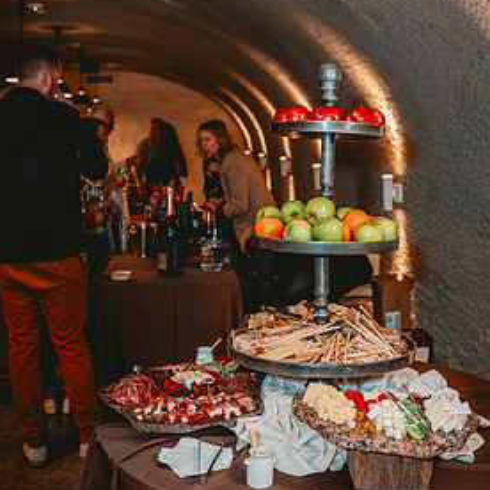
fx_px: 753
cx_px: 260
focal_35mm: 47
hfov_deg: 36.0
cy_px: 217
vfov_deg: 36.0
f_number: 4
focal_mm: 34
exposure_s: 1/60
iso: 2000
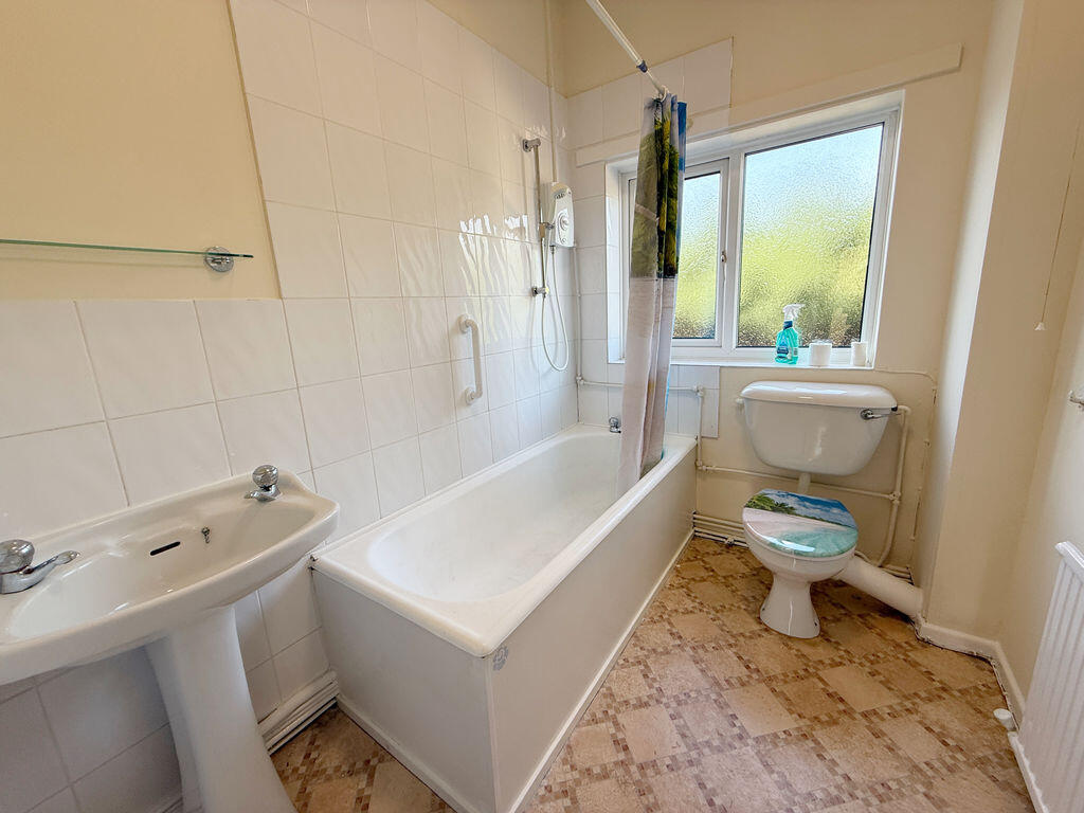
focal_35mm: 14
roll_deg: +3.3
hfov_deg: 102.1
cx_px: 542
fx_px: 438
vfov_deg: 85.7
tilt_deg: -12.7
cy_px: 406
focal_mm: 2.22
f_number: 2.2
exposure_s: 1/99
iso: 64
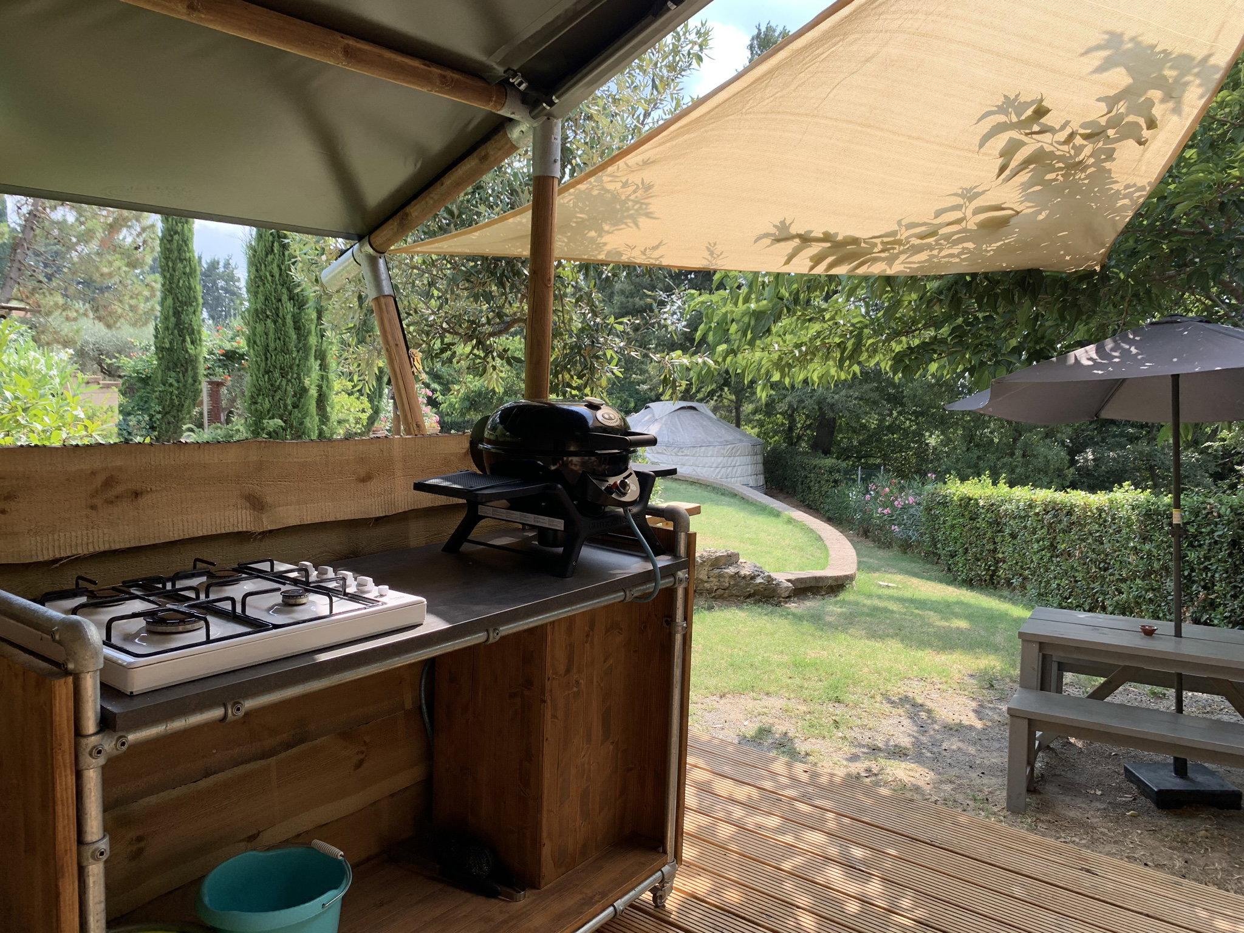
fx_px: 934
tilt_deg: -6.0
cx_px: 622
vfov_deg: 53.1
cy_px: 466
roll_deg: -1.3
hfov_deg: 67.3
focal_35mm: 26
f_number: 1.8
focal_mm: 4.25
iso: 25
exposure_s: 1/481
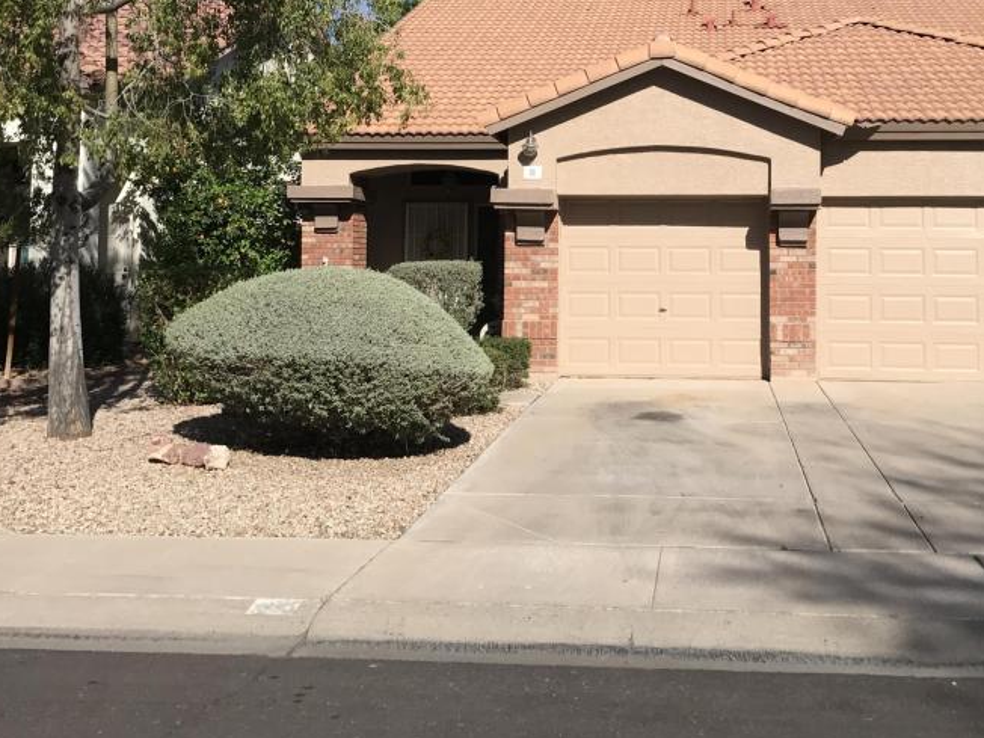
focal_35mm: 44
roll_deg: -1.1
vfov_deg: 32.4
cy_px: 214
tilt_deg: +1.4
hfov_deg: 42.7
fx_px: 1251
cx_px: 607
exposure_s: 1/3425
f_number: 1.8
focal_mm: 3.99
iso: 20
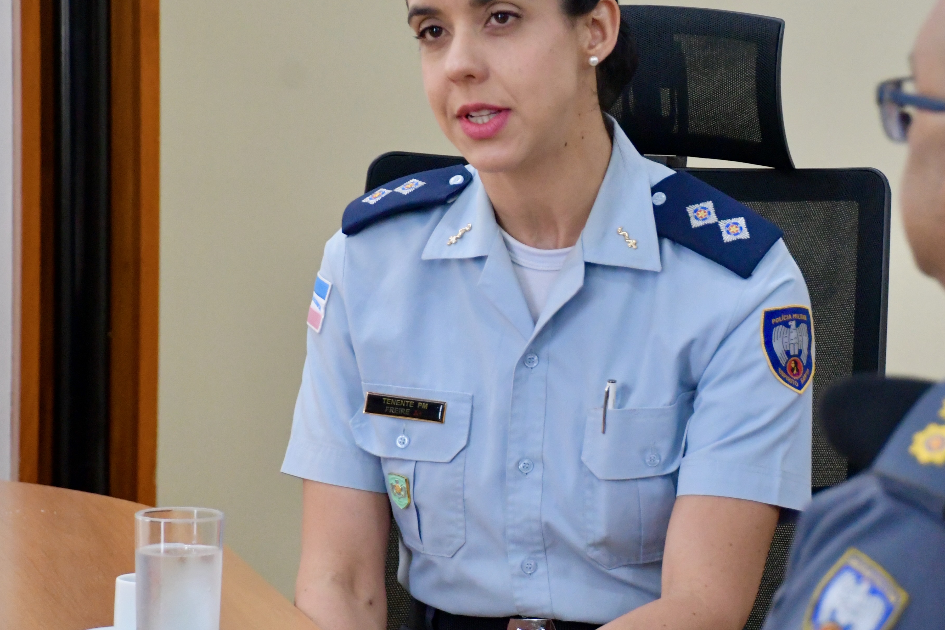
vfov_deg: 5.7
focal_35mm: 242
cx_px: 702
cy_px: 288
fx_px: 6352
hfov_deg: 8.5
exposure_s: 1/125
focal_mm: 105
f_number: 5.6
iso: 4000
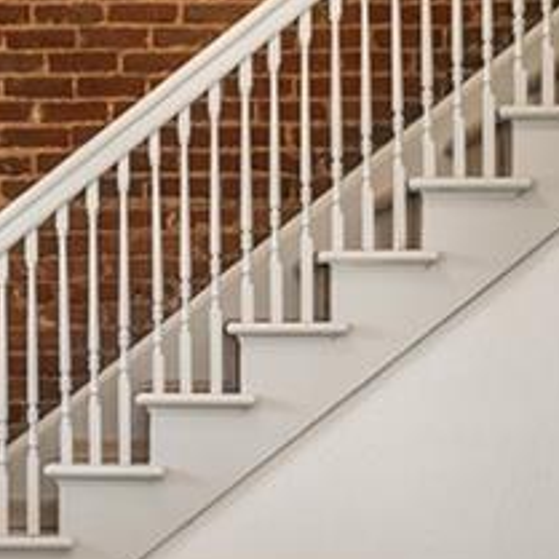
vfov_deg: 16.7
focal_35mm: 104
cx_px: 147
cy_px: 310
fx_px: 1900
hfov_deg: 16.7
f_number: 8
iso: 200
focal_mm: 16
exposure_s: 1/250
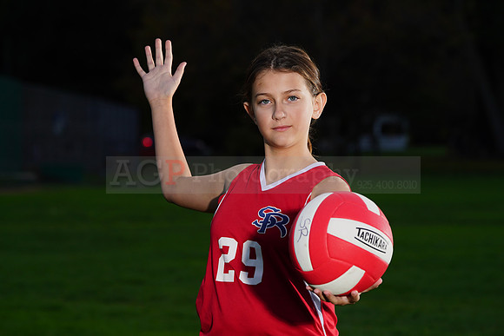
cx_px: 252
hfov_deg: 10.4
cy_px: 168
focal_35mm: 198
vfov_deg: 6.9
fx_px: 2773
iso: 200
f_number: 9
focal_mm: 198
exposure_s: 1/250
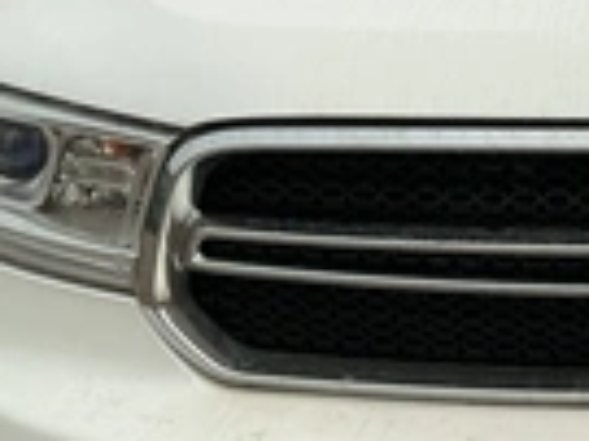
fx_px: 1411
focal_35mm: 83
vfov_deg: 17.4
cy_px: 437
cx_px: 759
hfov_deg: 21.4
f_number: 1.8
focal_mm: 3
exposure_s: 1/1377
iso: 25
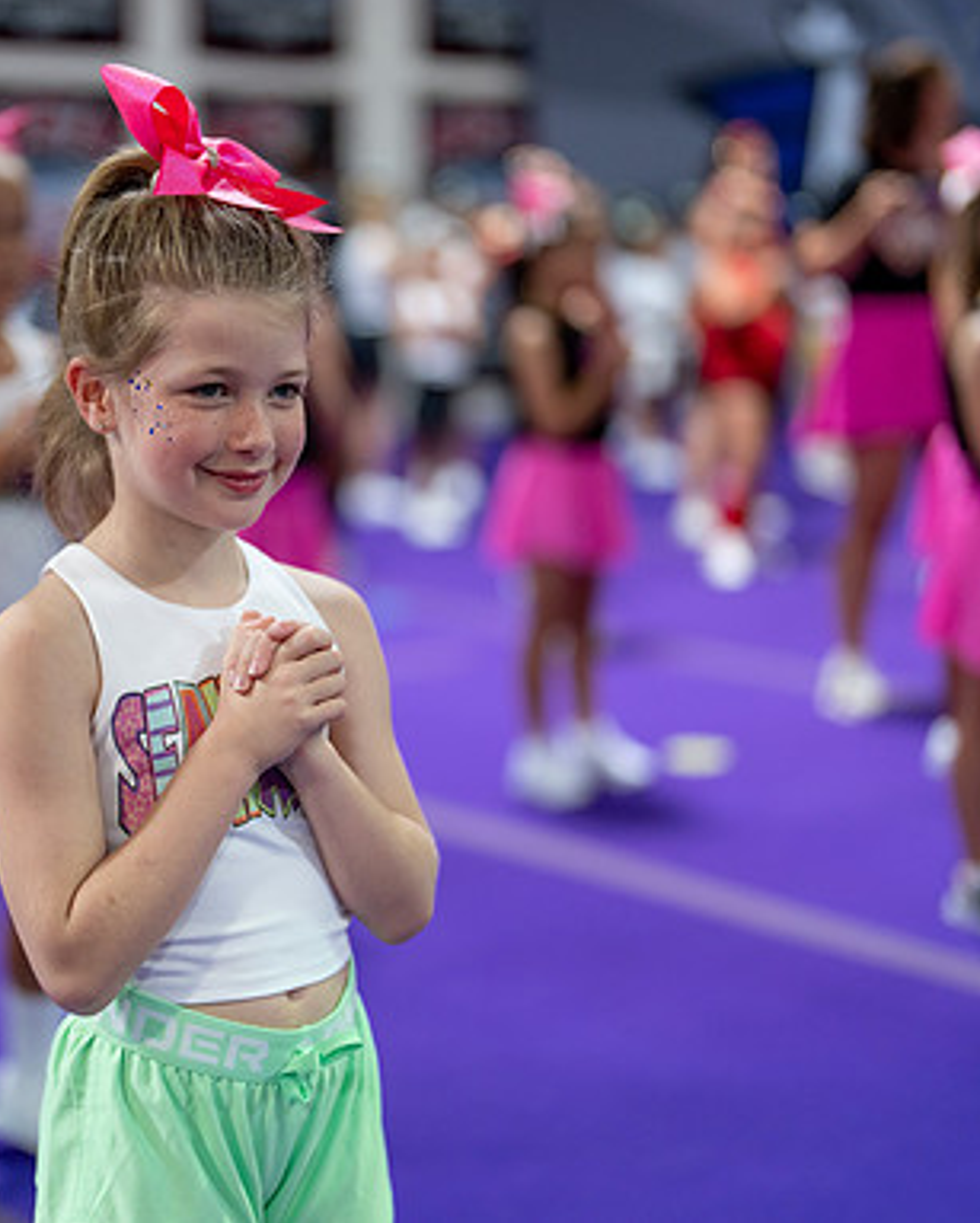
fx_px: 2571
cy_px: 608
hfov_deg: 21.4
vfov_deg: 26.7
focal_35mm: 71
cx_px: 223
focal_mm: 50
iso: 640
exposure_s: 1/400
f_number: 1.2
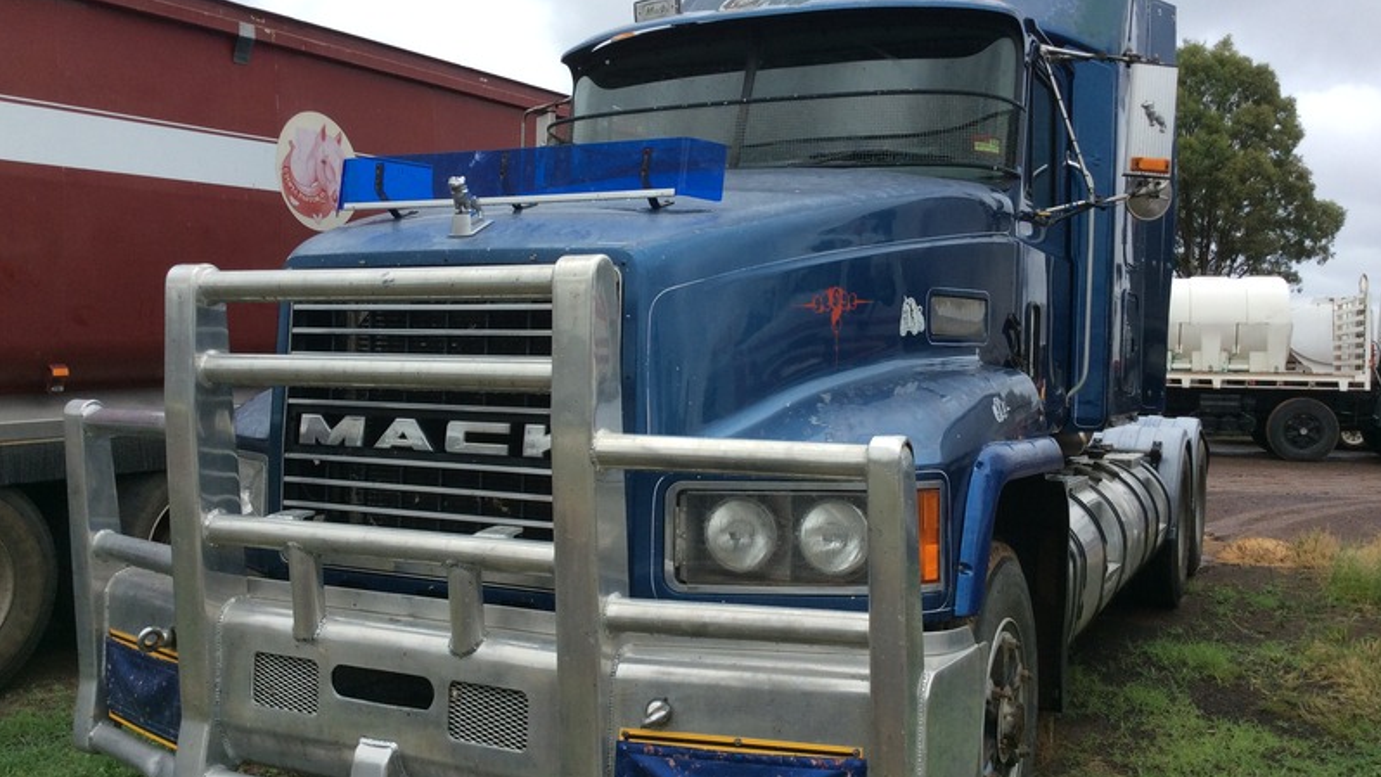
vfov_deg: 32.8
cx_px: 690
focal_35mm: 36
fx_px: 1318
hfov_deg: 55.3
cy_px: 391
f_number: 2.4
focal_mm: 3.3
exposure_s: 1/733
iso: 32
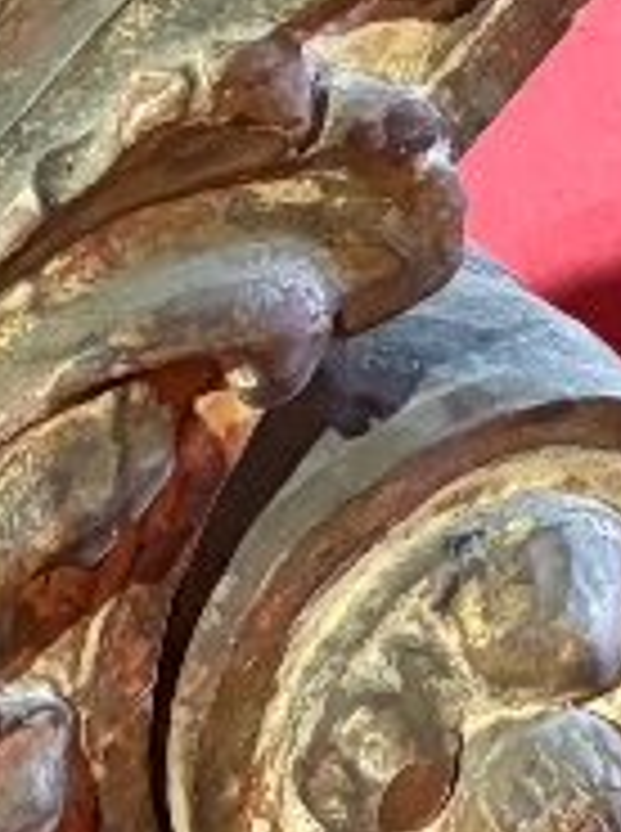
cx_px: 1148
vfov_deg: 11.4
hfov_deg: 8.4
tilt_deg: -26.2
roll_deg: -1.9
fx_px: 4056
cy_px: -279
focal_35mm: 169
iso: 500
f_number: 1.6
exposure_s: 1/33
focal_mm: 5.96
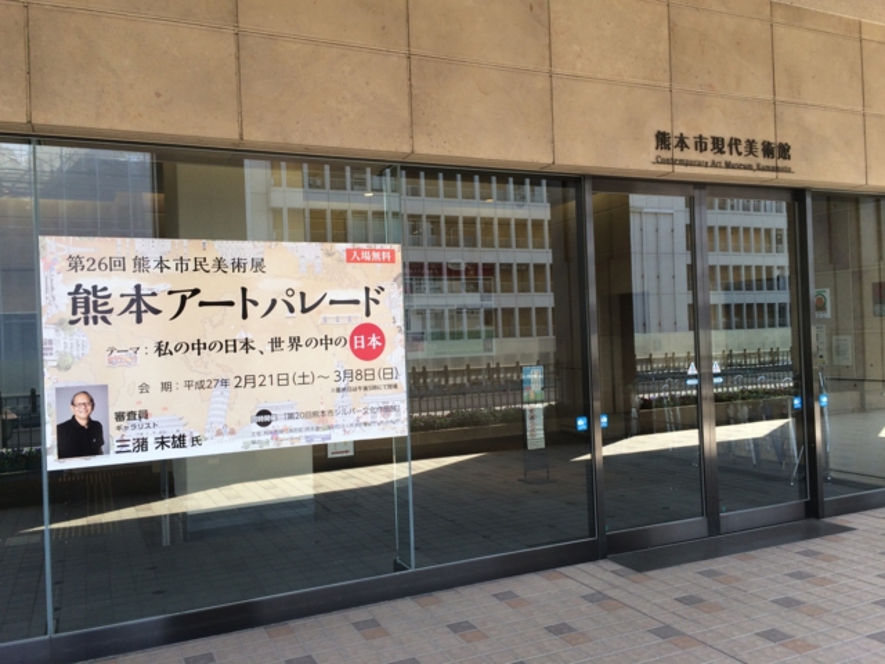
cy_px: 332
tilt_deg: +0.2
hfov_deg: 61.7
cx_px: 442
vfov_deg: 48.2
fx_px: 741
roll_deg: +2.3
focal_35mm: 29
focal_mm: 4.15
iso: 40
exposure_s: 1/120
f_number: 2.2
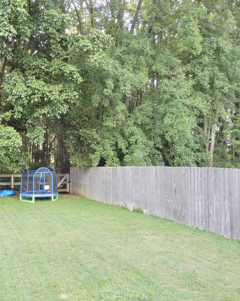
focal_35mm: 32
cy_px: 148
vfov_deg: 55.7
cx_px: 77
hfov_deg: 45.0
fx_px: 284
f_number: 3.4
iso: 100
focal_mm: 4.3
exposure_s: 1/30
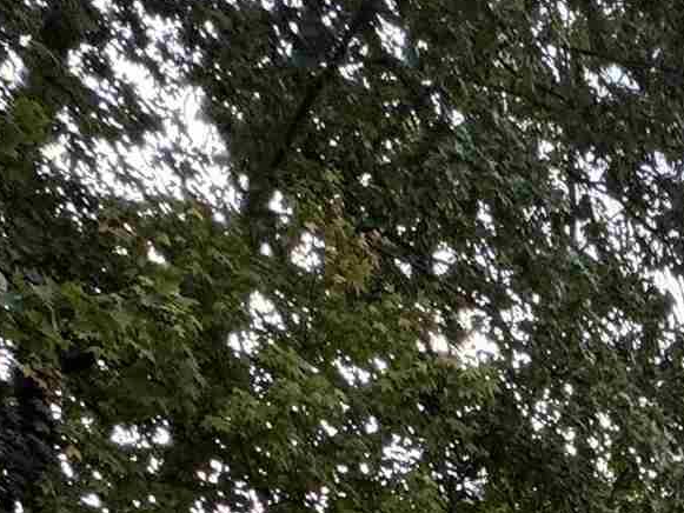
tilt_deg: -4.1
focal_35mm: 74
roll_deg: +2.8
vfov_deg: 13.0
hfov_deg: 19.2
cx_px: 1267
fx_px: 1463
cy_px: 1347
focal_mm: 2.22
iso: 64
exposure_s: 1/99
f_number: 2.2
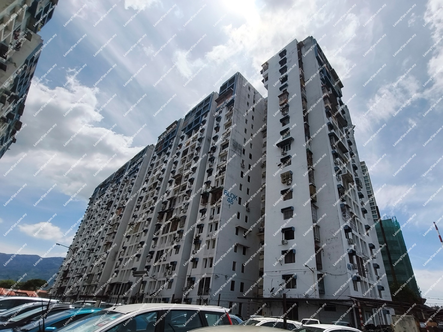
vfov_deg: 81.7
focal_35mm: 15
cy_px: 166
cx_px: 222
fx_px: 192
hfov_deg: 98.2
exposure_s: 1/8475
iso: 50
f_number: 2.2
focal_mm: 1.67
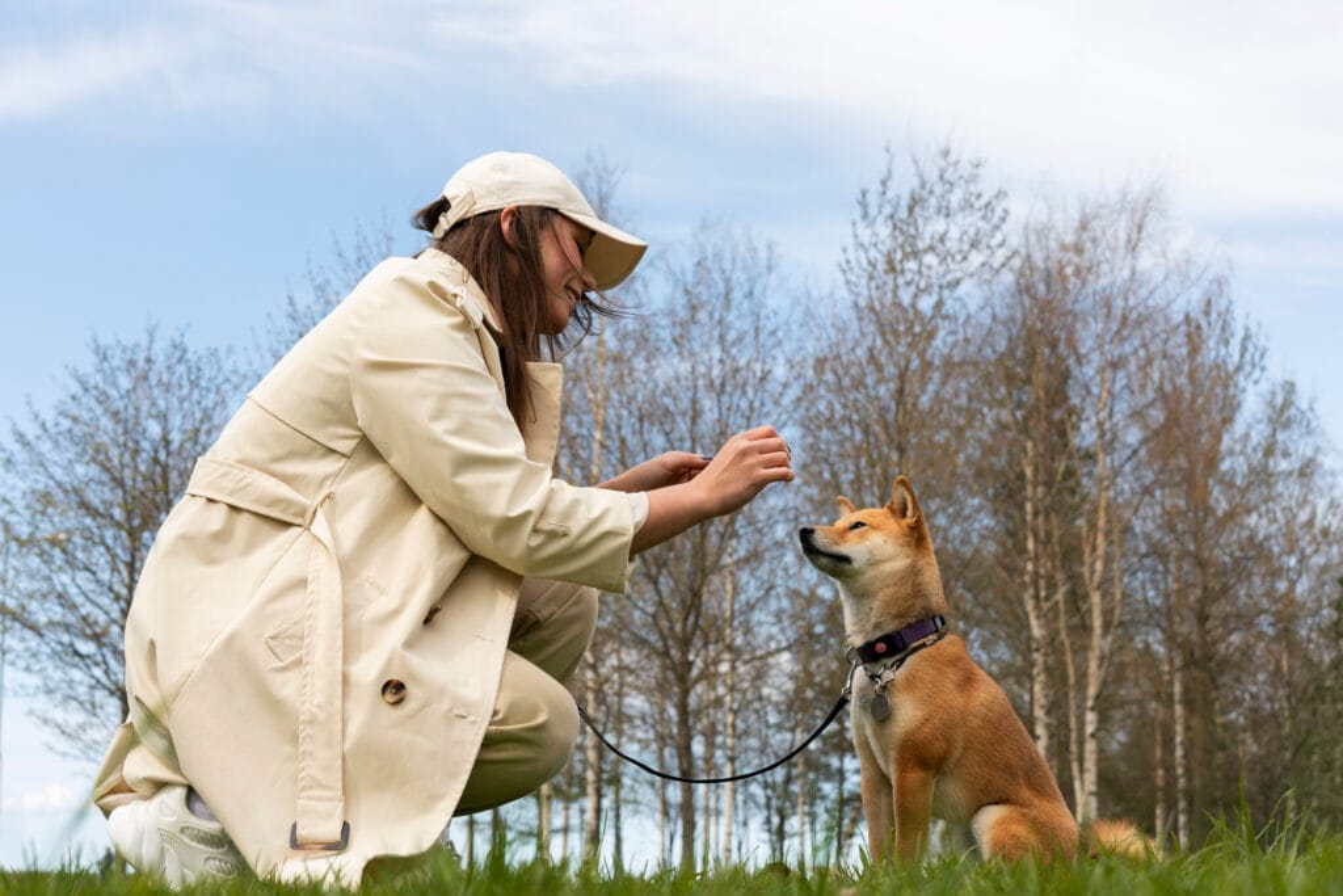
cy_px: 448
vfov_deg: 24.6
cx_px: 672
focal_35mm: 55
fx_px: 2052
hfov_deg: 36.2
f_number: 7.1
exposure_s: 1/400
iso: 160
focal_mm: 55
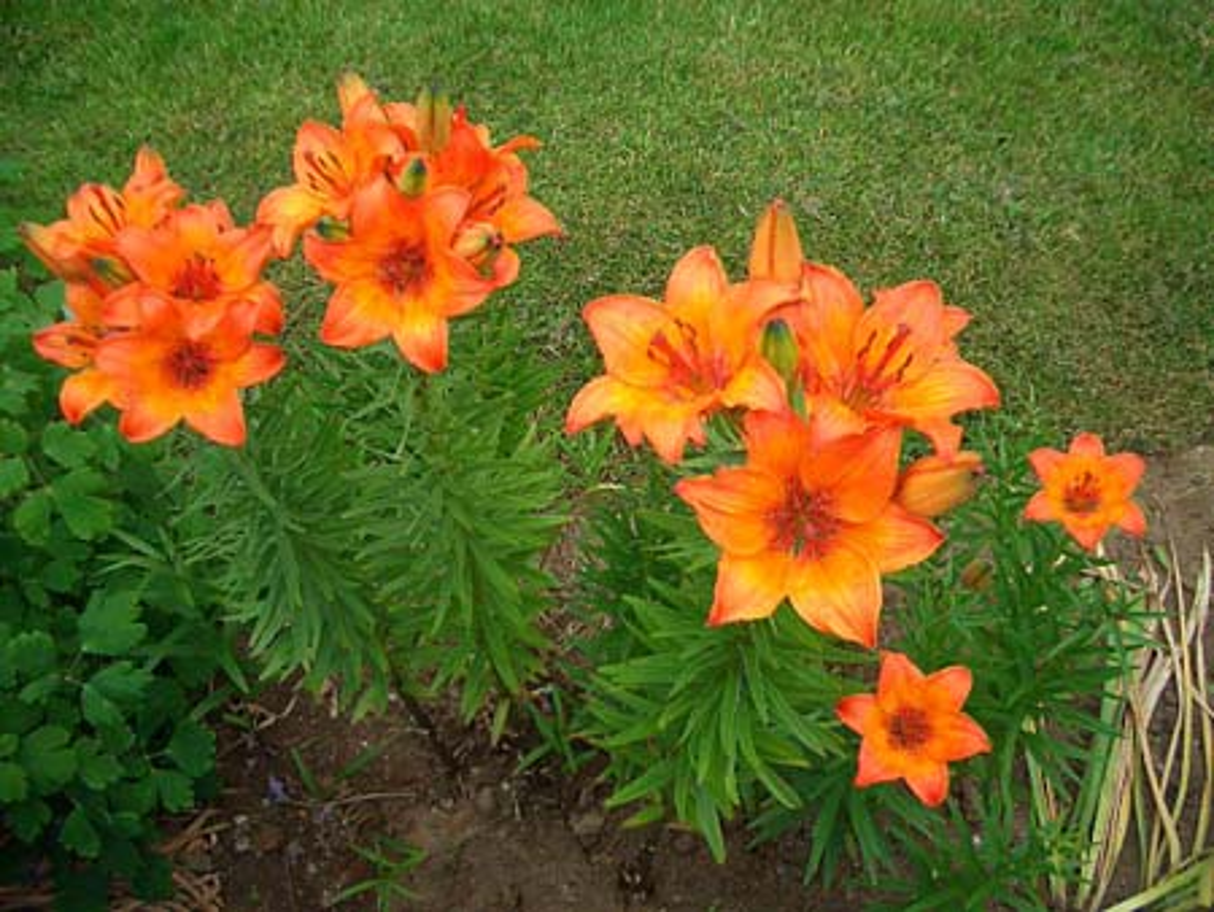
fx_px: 1228
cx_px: 607
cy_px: 456
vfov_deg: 40.7
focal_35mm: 35
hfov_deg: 52.6
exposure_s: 1/400
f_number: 2.6
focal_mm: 5.8
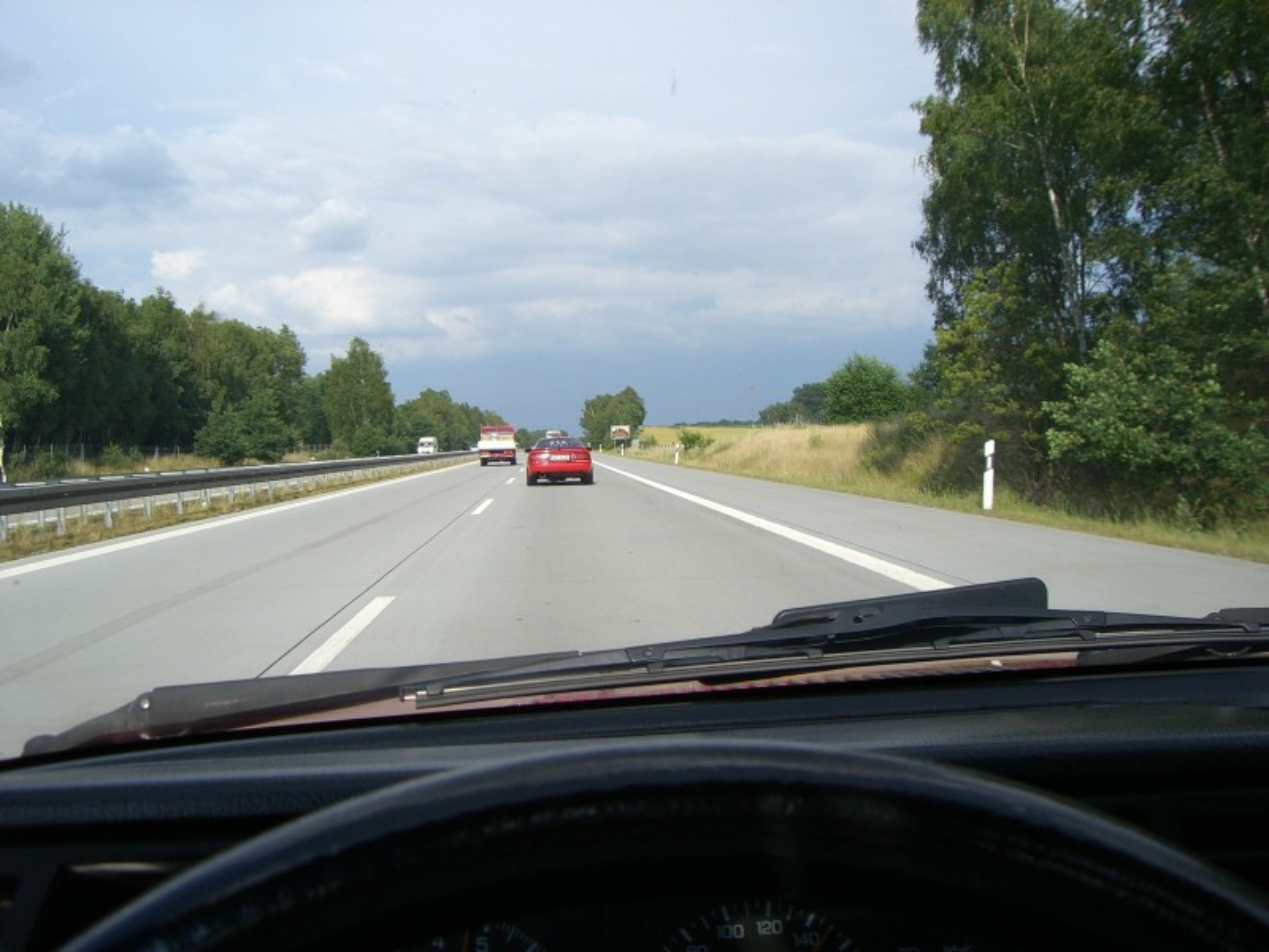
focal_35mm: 38
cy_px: 476
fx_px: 1393
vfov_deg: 37.7
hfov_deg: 49.0
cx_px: 634
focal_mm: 6.2
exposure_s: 1/500
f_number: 4.3
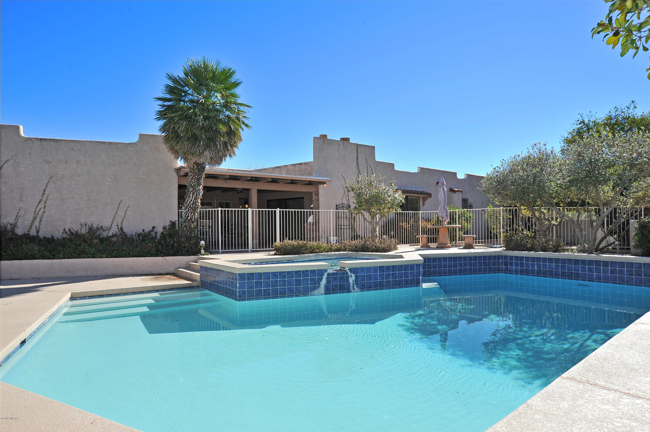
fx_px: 379
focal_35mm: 21
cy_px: 216
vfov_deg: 59.4
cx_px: 325
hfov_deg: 81.2
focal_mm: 21
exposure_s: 1/320
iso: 320
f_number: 11
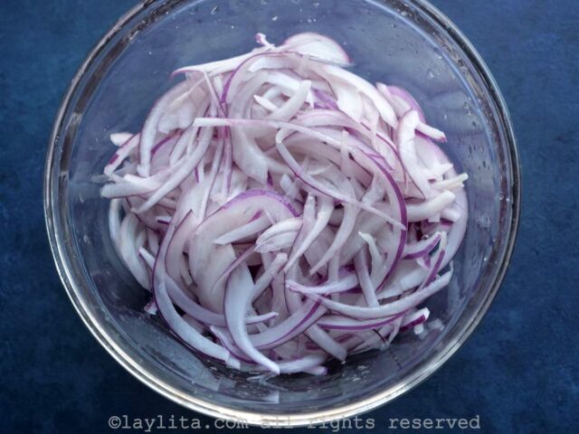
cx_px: 290
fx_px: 1271
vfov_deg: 19.4
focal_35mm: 76
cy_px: 217
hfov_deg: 25.7
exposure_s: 1/100
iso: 400
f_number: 3.9
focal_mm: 38
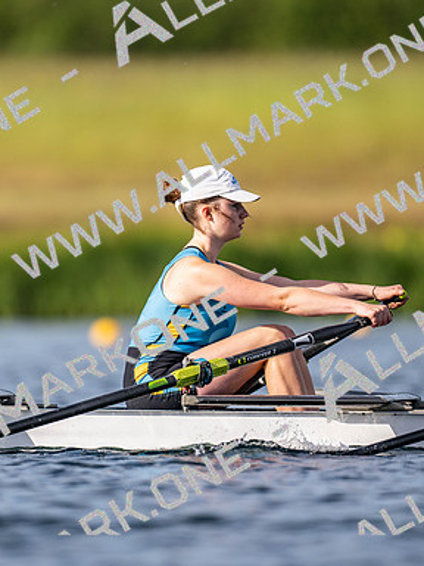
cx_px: 193
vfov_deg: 2.3
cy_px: 283
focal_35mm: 872
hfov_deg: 1.7
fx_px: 14241
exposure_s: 1/2500
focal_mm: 600
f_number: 4
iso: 220
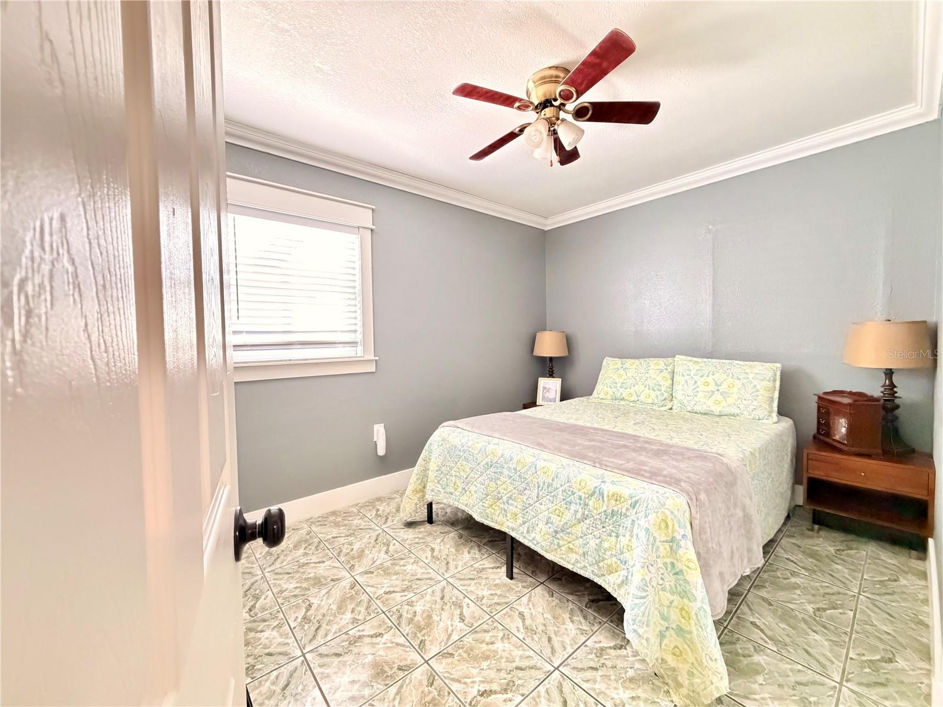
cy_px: 354
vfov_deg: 85.7
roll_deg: +1.1
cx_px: 472
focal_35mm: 14
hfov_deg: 102.1
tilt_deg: -2.7
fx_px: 381
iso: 1250
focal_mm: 2.22
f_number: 2.2
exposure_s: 1/60
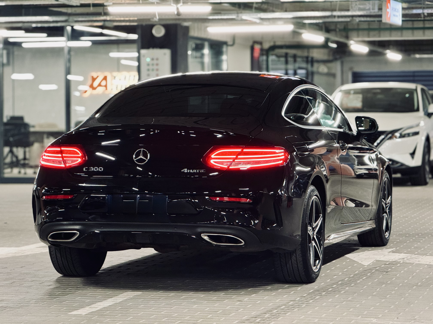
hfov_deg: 16.4
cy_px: 162
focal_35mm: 120
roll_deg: +0.3
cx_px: 216
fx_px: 1501
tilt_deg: -1.0
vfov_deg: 12.3
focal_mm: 15.66
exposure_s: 1/40
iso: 500
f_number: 2.8
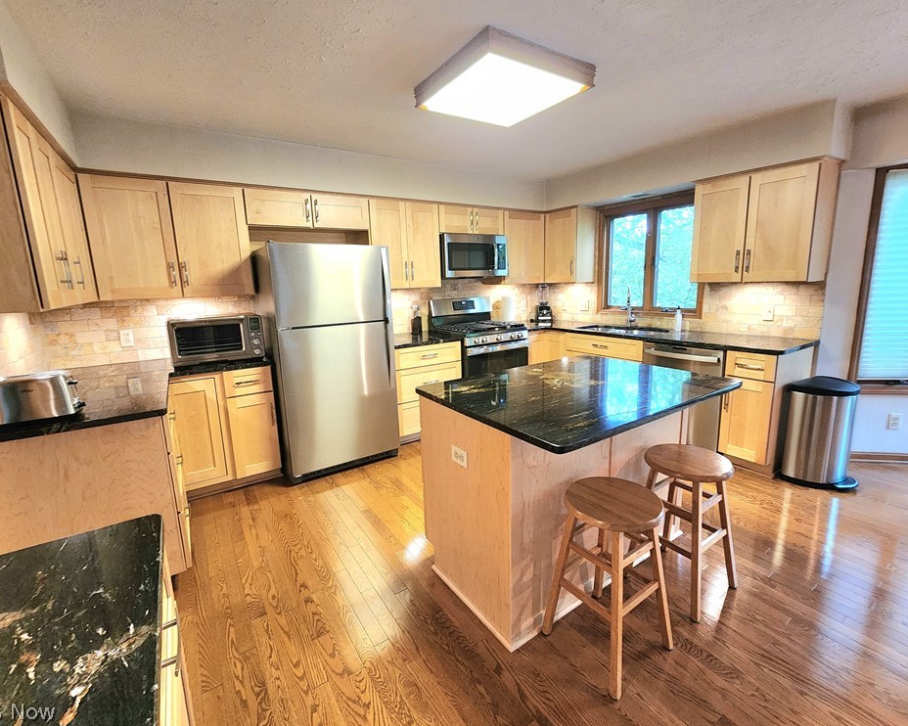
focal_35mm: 14
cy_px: 352
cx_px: 455
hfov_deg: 100.7
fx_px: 376
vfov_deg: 87.9
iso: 320
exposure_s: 1/30
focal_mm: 2.2
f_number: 2.2
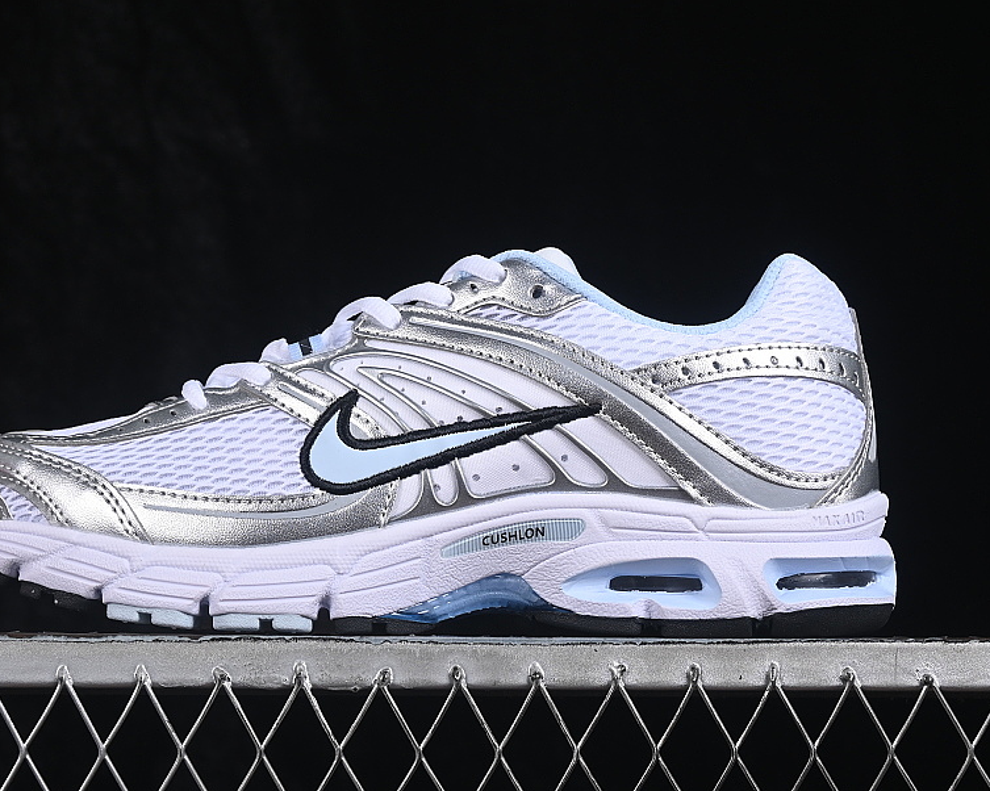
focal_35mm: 101
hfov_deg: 19.0
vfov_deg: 15.2
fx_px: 2959
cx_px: 446
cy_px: 343
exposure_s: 1/80
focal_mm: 50
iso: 160
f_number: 8
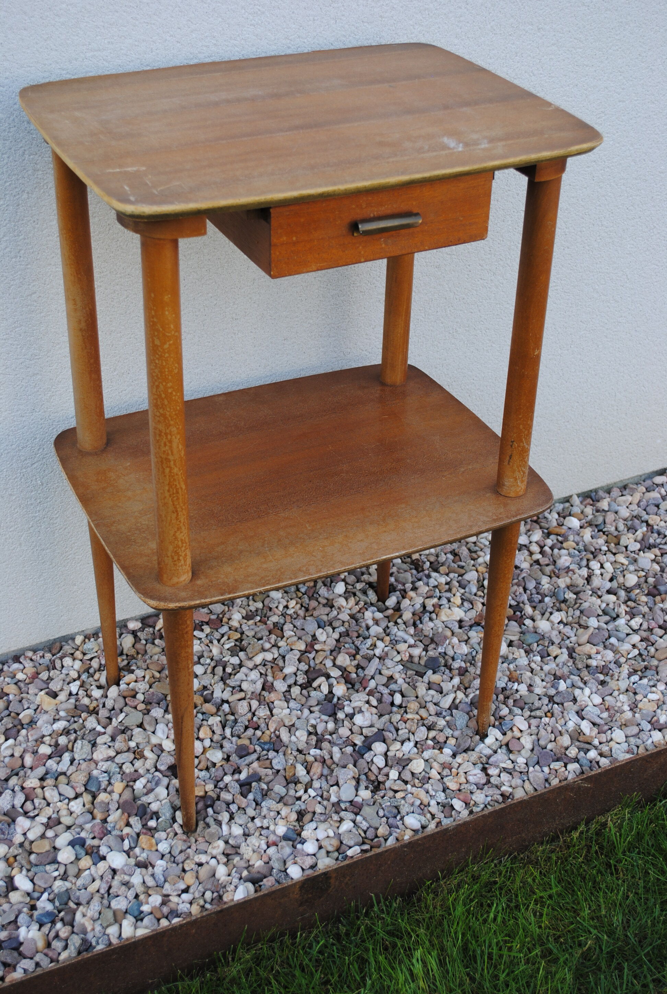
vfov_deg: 41.0
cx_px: 334
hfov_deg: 28.2
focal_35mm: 48
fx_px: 1328
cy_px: 497
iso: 140
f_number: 5.6
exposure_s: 1/125
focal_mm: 32
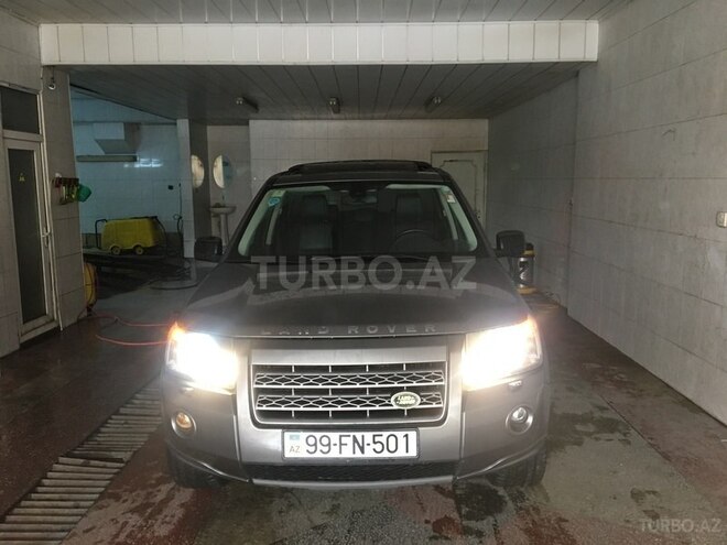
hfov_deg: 61.7
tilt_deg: -5.8
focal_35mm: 29
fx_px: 609
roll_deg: -0.2
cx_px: 364
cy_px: 272
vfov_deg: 48.2
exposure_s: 1/33
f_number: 2.2
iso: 160
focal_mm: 4.15
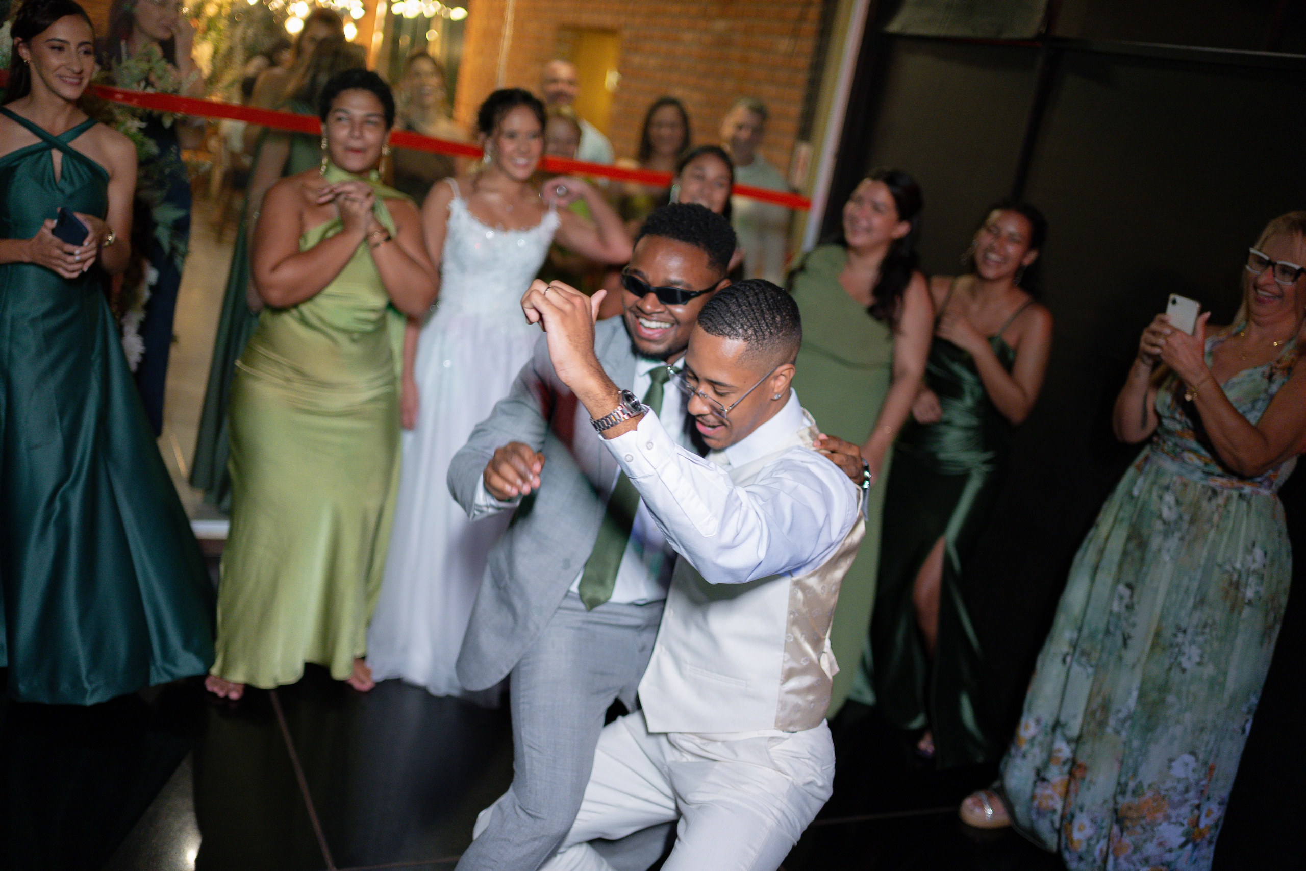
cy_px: 436
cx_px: 653
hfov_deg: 54.4
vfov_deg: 37.9
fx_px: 1270
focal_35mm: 35
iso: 2000
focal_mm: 35
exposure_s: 1/400
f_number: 1.4
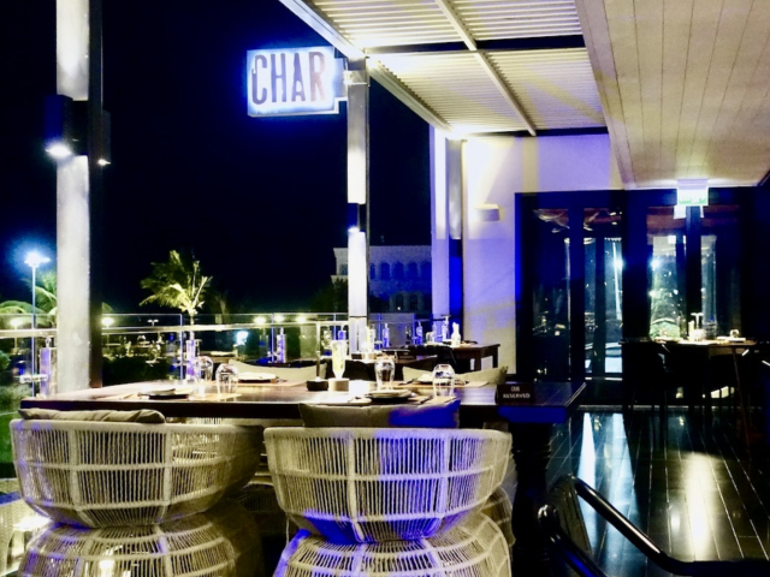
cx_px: 444
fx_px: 1068
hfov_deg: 39.6
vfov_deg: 30.3
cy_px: 294
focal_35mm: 48
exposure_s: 1/15
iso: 3200
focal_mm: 11.22
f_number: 2.5
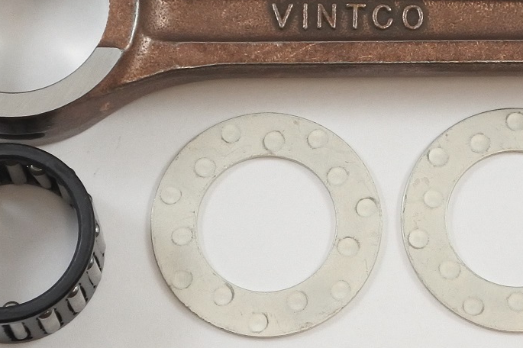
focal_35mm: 103
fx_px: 1496
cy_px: 87
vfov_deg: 13.2
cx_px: 405
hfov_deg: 19.7
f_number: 4.2
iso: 400
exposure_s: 1/125
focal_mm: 15.7
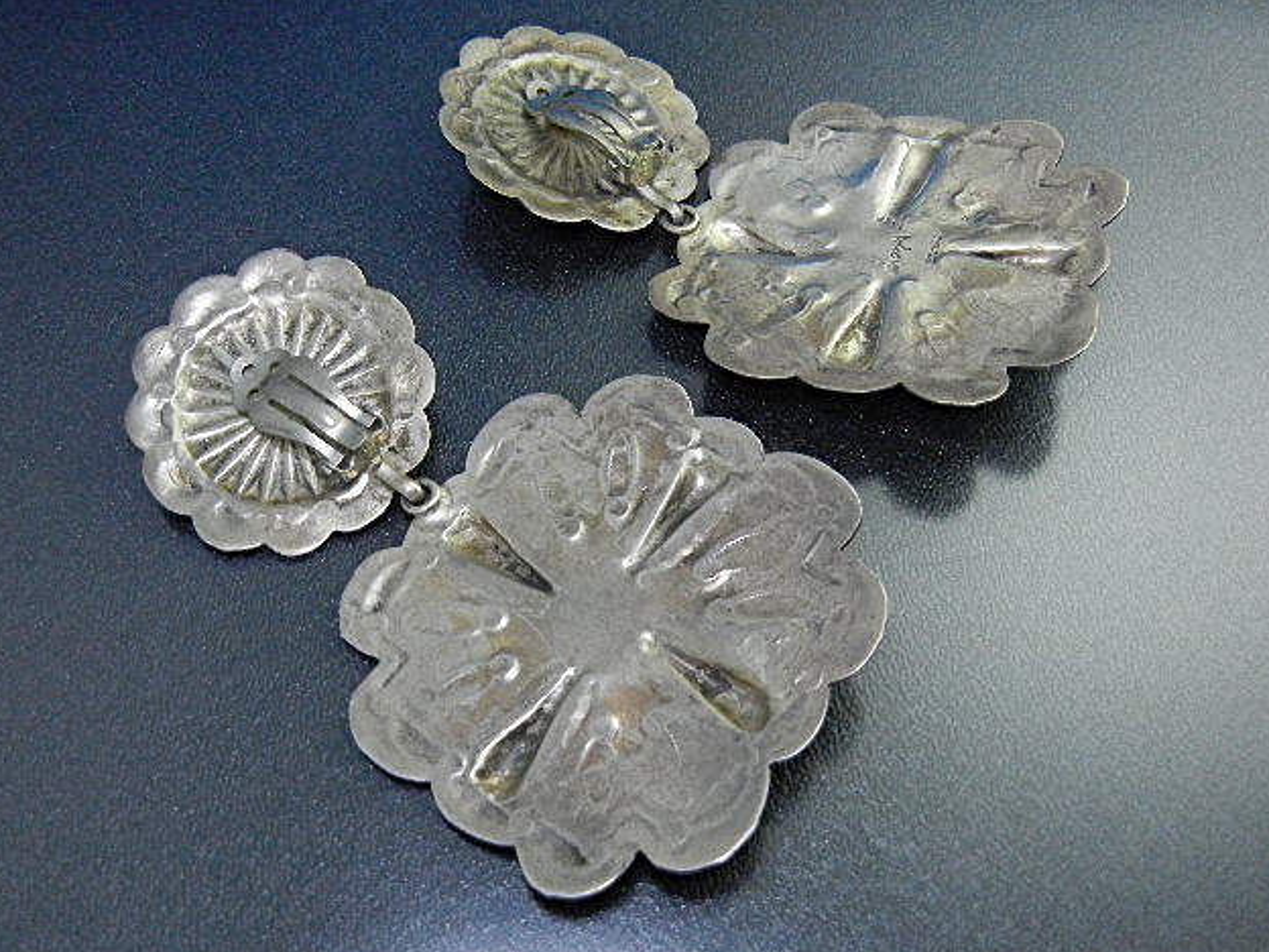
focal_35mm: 40
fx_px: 1466
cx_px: 637
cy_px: 470
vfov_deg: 36.0
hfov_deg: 46.8
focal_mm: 7.1
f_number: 7.4
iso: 723
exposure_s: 1/30
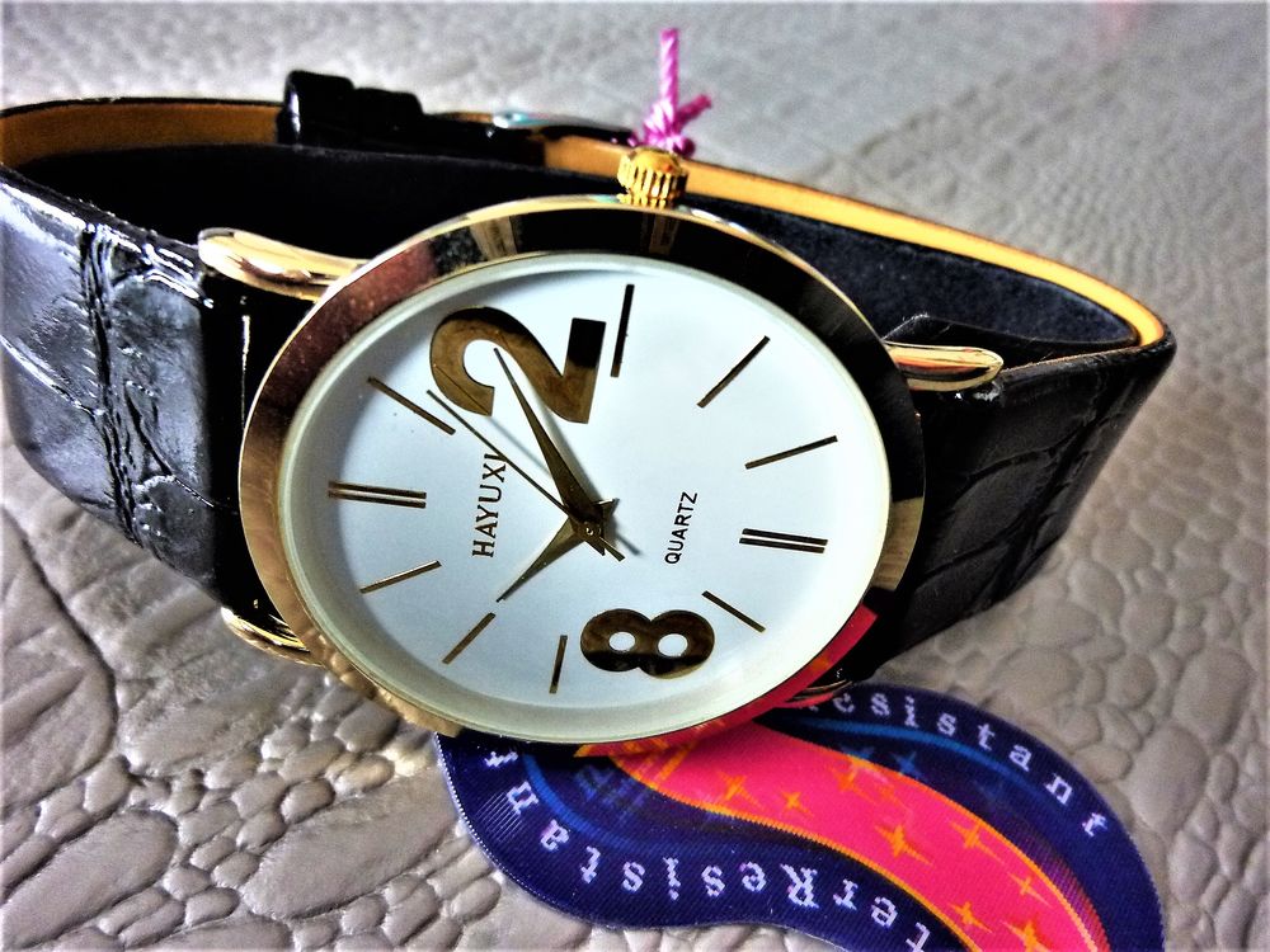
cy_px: 476
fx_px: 917
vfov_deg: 54.9
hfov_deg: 69.4
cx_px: 635
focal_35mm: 25
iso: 400
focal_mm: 4.5
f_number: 3.3
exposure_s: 1/30
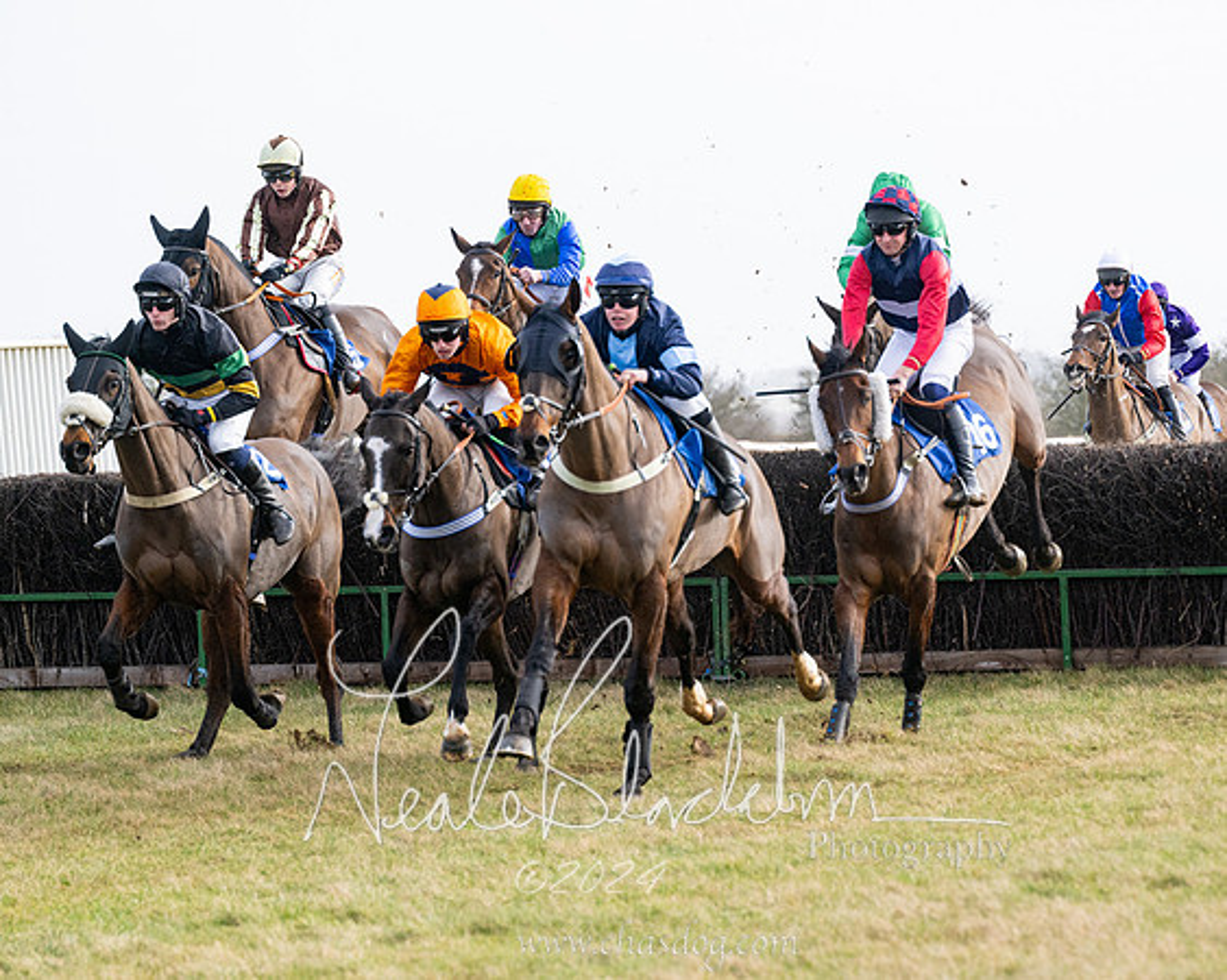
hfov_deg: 10.7
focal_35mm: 180
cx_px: 751
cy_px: 493
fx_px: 6549
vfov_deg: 8.6
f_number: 5
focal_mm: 155
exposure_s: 1/1600
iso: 400
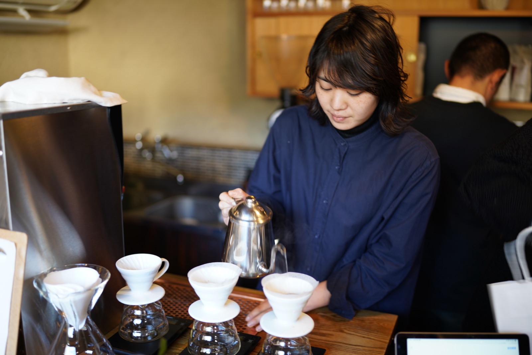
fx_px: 517
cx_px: 266
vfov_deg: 37.9
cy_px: 178
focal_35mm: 35
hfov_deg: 54.4
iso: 125
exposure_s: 1/40
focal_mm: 35
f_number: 1.2
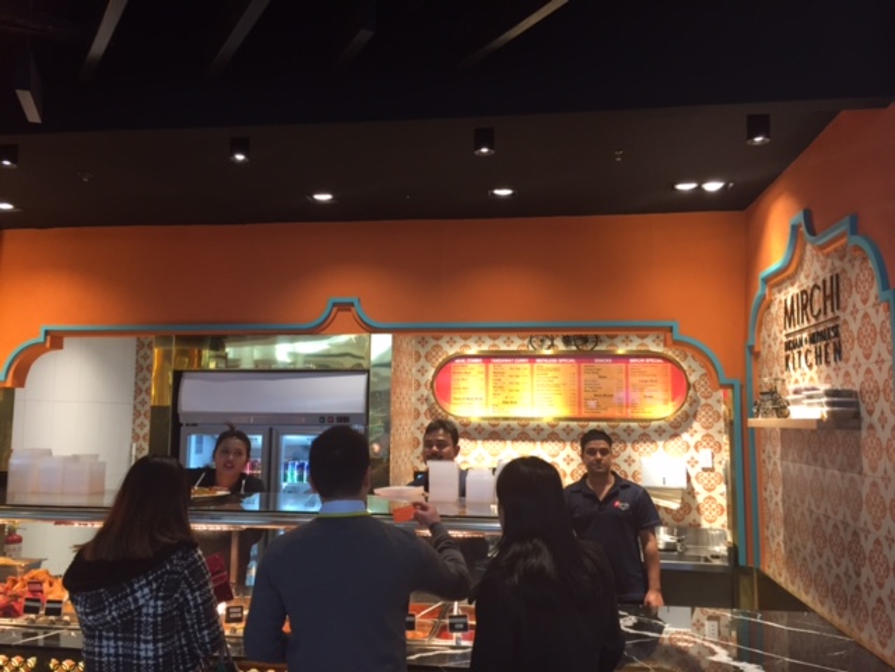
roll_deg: -1.7
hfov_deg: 61.7
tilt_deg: +5.6
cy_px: 336
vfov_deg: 48.2
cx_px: 448
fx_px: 750
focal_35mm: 29
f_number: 2.2
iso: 50
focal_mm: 4.15
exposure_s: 1/30
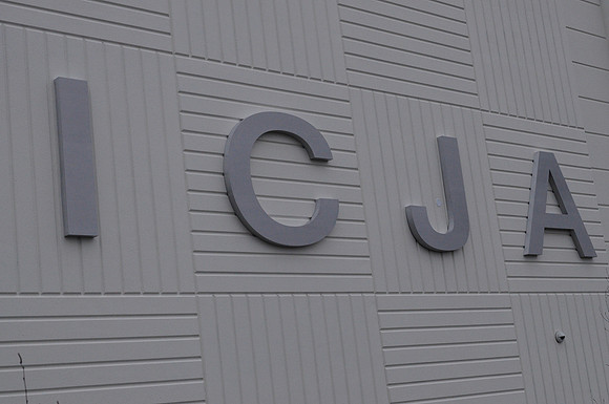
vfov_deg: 22.6
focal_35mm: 60
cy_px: 202
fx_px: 1014
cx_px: 304
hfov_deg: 33.4
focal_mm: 40
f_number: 7.1
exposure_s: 1/320
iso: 1000
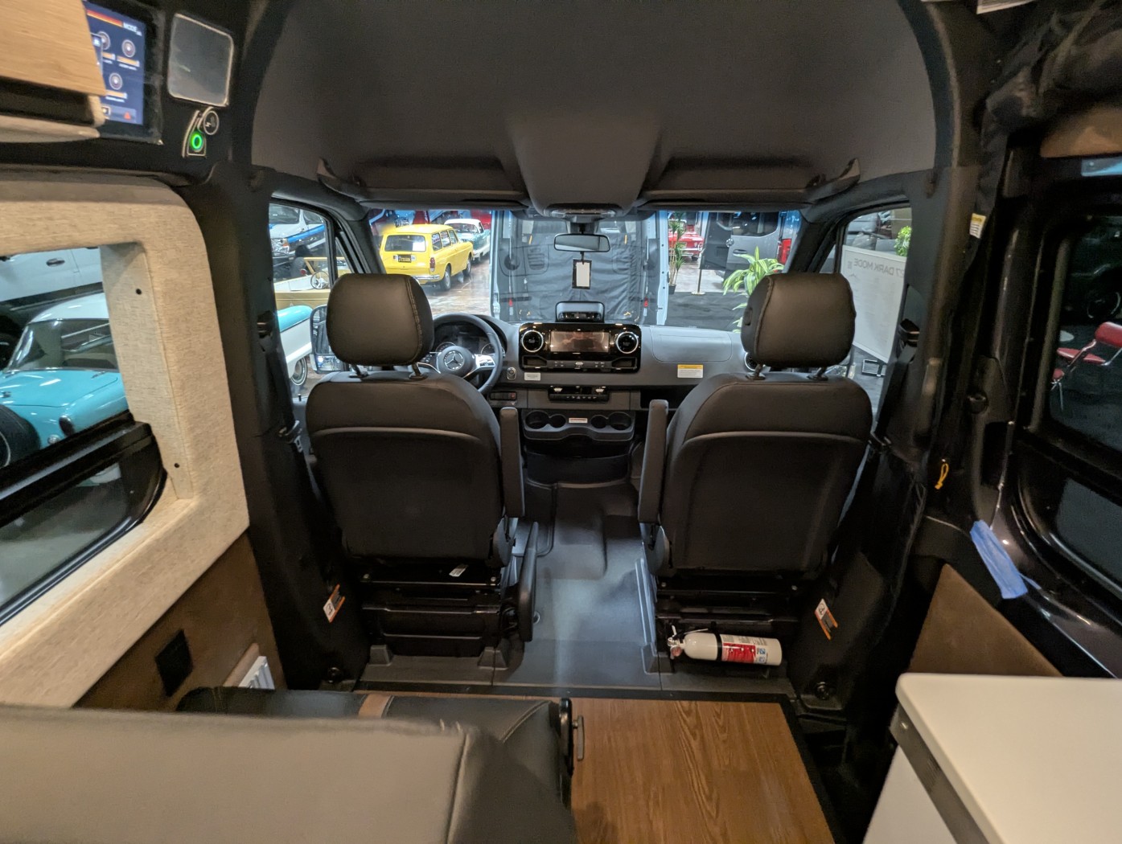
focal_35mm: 16
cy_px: 422
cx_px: 561
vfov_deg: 78.2
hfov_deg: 94.4
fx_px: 519
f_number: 2.2
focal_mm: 2.35
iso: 158
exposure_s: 1/23.4
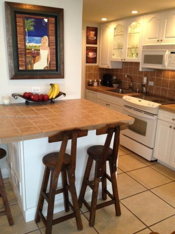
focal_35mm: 35
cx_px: 88
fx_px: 236
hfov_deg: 40.7
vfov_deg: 52.6
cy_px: 117
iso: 160
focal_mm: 4.28
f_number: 2.4
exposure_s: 1/20
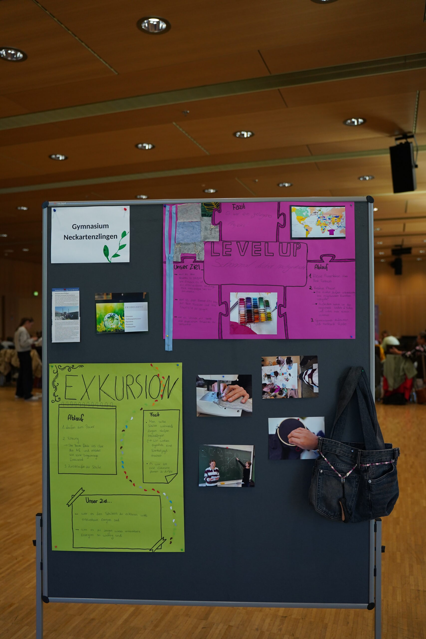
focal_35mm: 30
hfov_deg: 43.6
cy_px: 320
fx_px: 532
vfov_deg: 61.9
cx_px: 213
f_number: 2.8
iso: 1250
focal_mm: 30
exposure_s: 1/1000
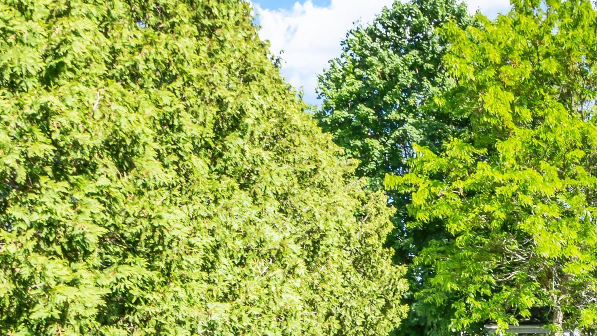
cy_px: 346
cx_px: 569
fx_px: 649
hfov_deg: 43.7
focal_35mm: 41
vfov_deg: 27.2
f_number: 8
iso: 160
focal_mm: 10
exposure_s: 1/125
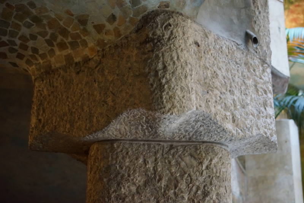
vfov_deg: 23.4
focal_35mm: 58
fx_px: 490
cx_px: 152
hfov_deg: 34.5
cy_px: 102
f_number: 4
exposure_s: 1/80
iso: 6400
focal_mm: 58
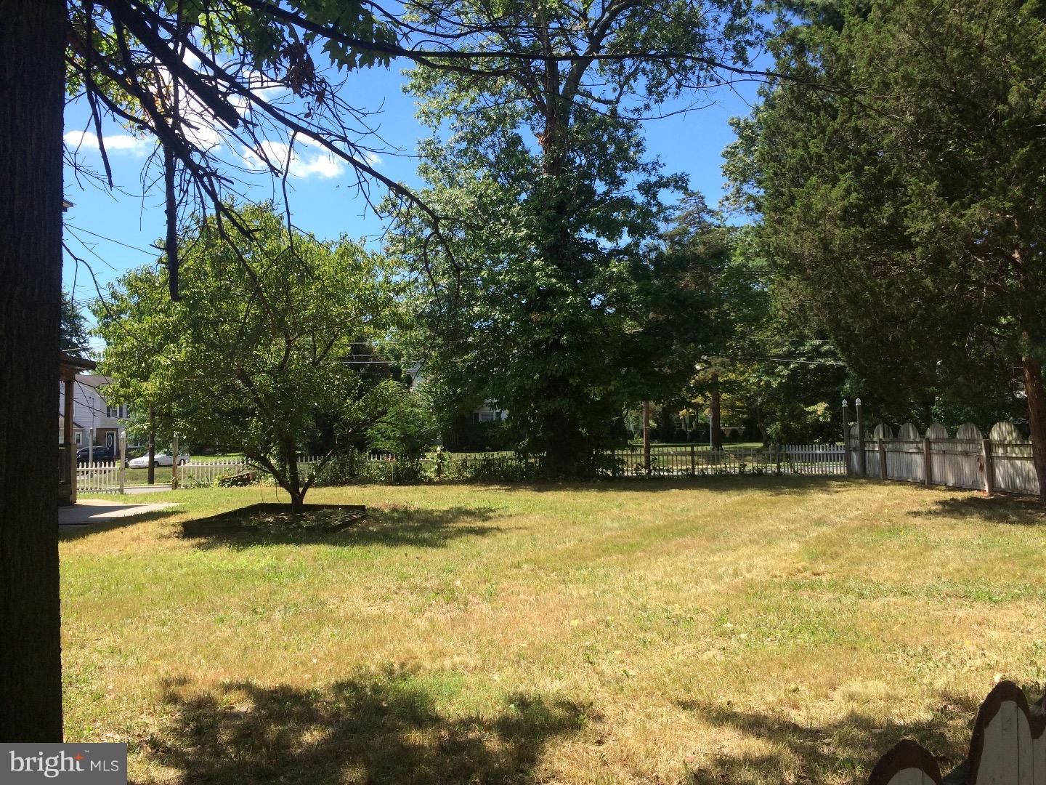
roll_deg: +1.9
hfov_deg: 61.7
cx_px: 523
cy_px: 392
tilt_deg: +1.3
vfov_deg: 48.2
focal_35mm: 29
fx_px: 876
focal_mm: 4.15
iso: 32
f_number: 2.2
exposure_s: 1/1053
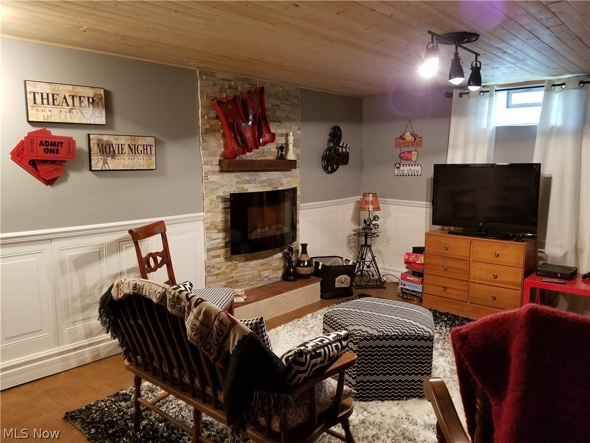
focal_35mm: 26
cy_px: 222
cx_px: 295
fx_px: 443
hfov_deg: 67.3
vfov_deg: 53.1
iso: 200
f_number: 1.7
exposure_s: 1/10
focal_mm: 4.25
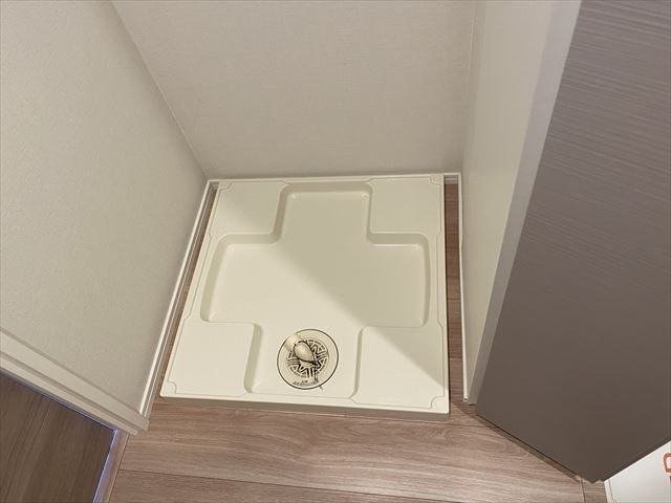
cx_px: 336
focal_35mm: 26
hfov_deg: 67.3
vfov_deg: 53.1
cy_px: 252
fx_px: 504
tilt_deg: -56.7
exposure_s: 1/50
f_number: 1.8
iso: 160
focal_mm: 4.25
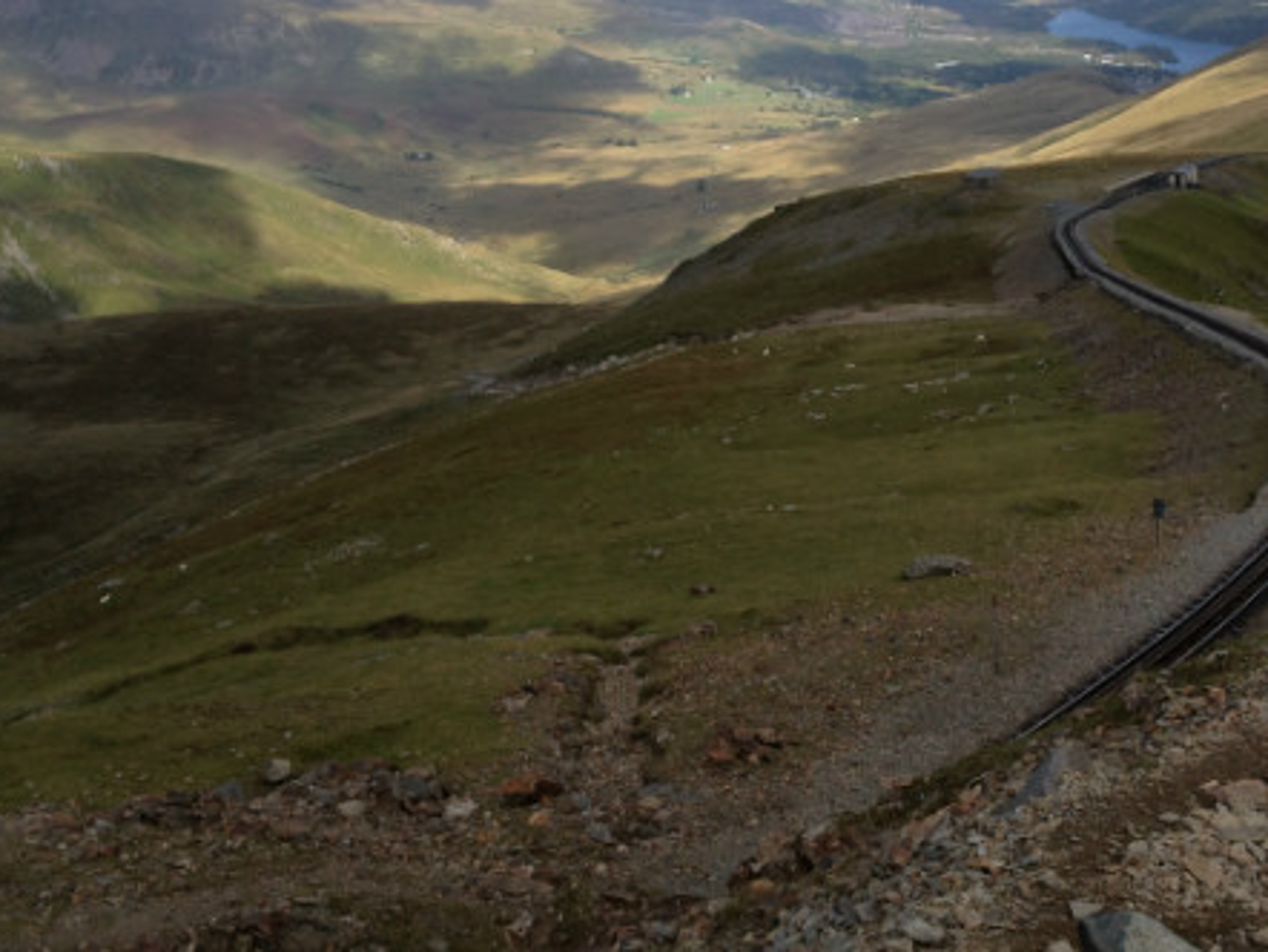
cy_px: 288
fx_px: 2162
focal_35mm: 59
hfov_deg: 32.4
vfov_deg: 24.7
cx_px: 845
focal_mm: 4.28
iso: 50
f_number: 2.4
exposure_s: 1/1314
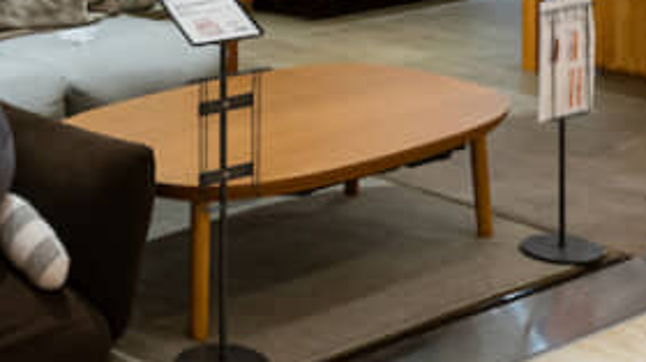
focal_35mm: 92
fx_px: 1575
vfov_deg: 12.4
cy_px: -206
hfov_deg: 22.5
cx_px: 35
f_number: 6.3
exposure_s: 1/15
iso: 125
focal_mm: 24
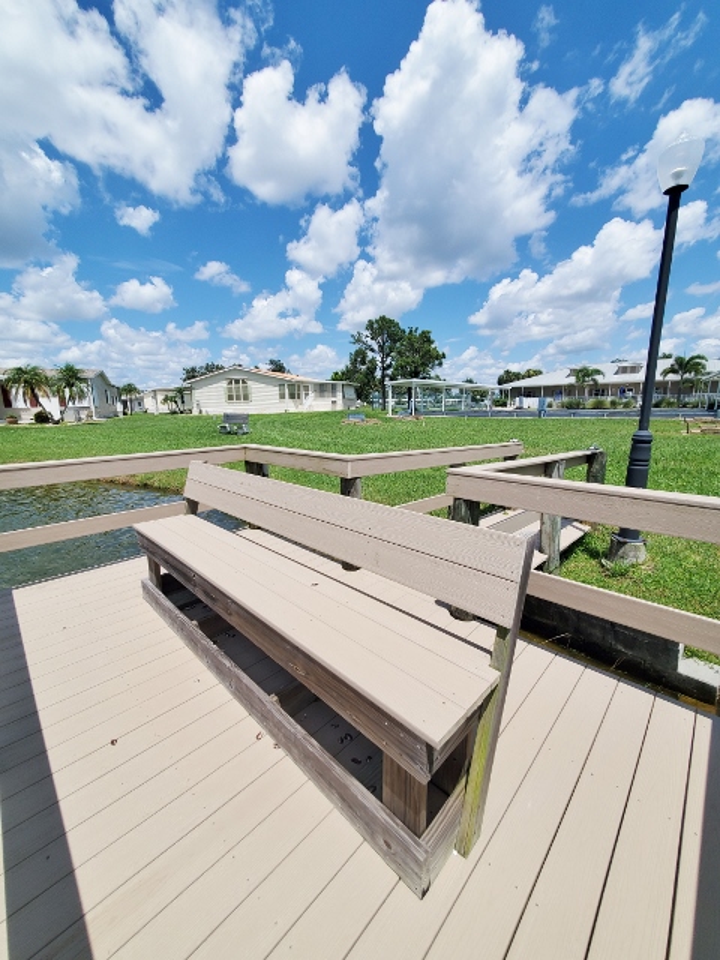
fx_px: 361
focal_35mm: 13
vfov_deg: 106.2
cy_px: 480
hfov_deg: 89.9
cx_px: 360
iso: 50
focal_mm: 1.8
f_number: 2.2
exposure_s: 1/1910
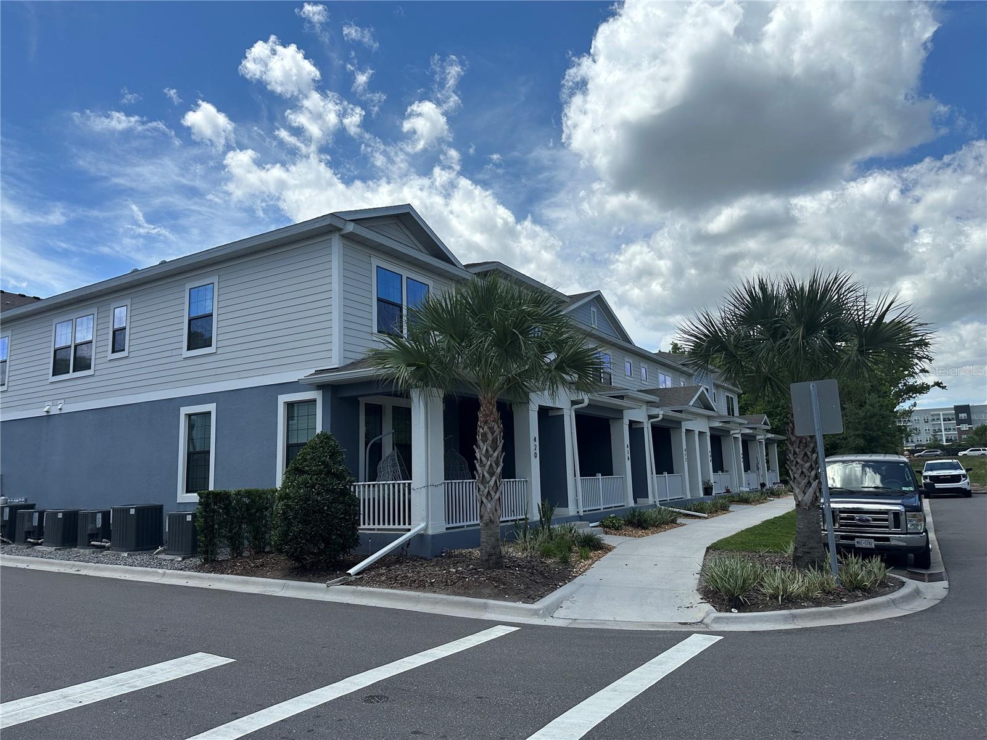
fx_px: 684
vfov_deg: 56.8
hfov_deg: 71.6
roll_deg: +2.2
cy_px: 370
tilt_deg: +8.9
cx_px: 494
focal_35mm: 24
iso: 80
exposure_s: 1/6211
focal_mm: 6.86
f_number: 1.78
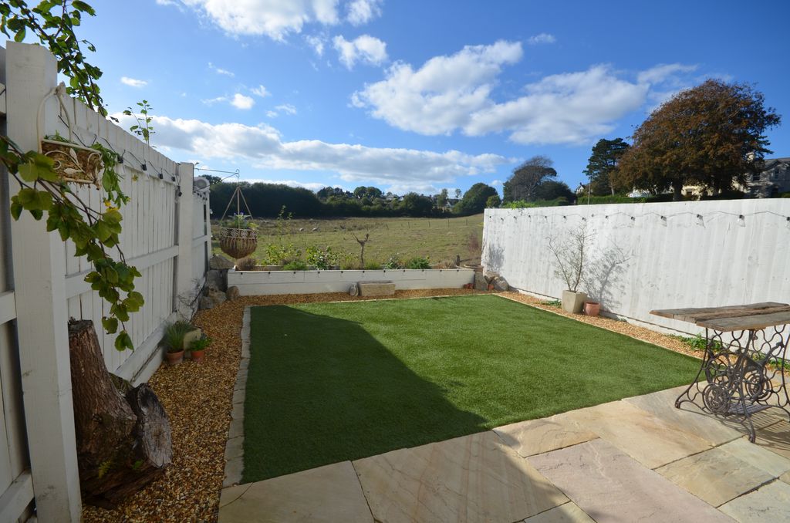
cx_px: 395
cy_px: 262
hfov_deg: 100.5
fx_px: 328
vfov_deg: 77.1
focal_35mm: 15
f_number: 9
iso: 100
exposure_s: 1/320
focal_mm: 10
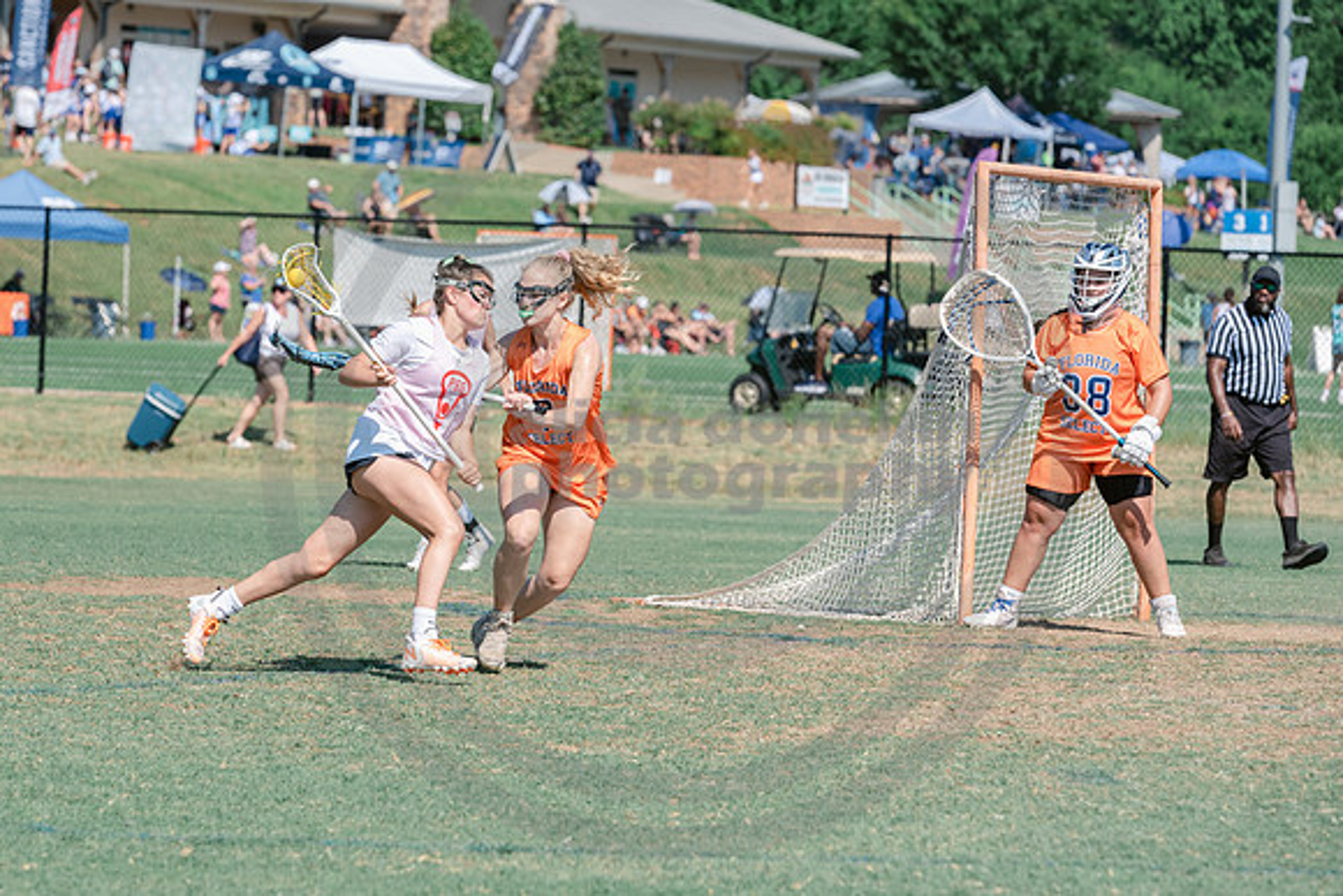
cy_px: 473
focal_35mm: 221
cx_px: 542
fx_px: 8235
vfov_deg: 6.2
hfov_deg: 9.3
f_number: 5.6
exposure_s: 1/2000
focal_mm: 185
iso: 400
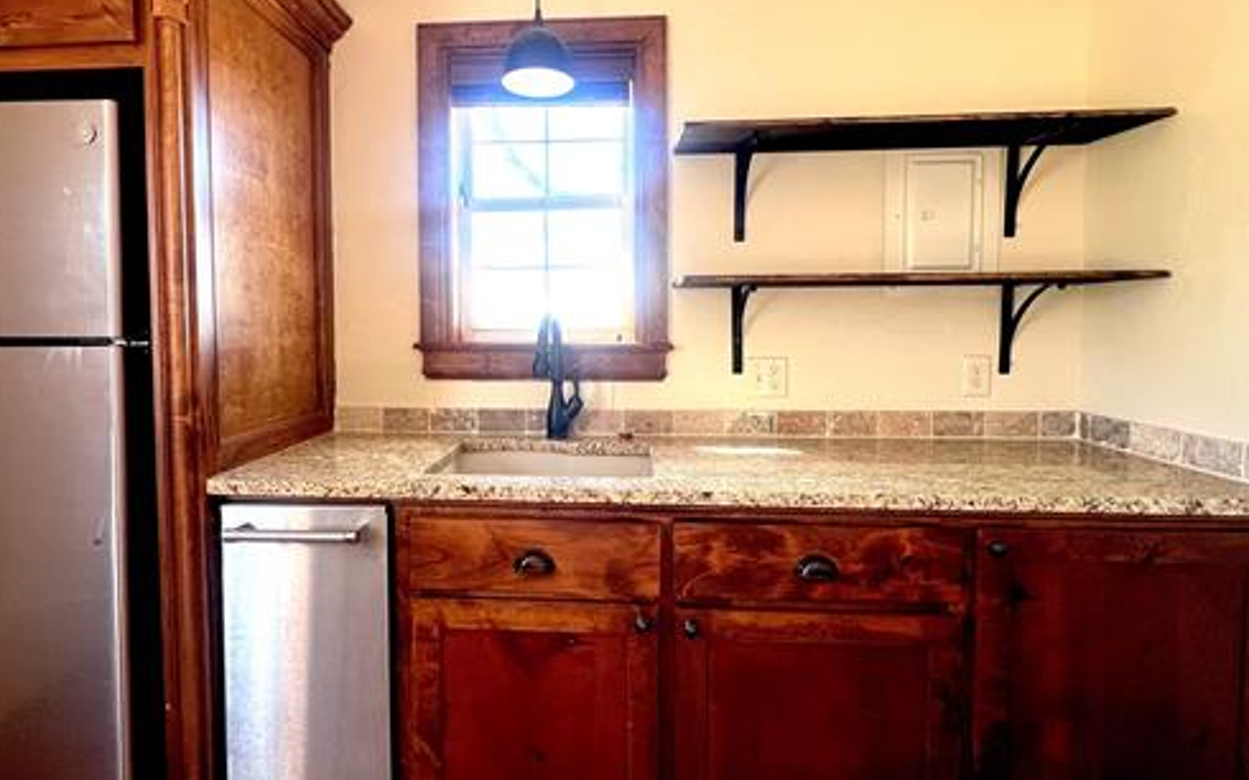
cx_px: 574
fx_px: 613
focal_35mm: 18
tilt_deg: -2.7
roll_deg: +0.1
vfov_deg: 64.8
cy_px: 354
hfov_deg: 90.9
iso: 125
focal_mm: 1.57
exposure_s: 1/99
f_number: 1.8
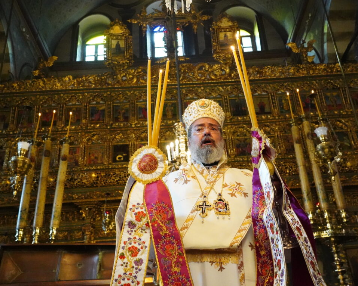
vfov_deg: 38.2
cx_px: 183
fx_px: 413
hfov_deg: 46.8
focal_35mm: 39
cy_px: 141
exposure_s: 1/320
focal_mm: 34
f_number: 5.6
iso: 25600
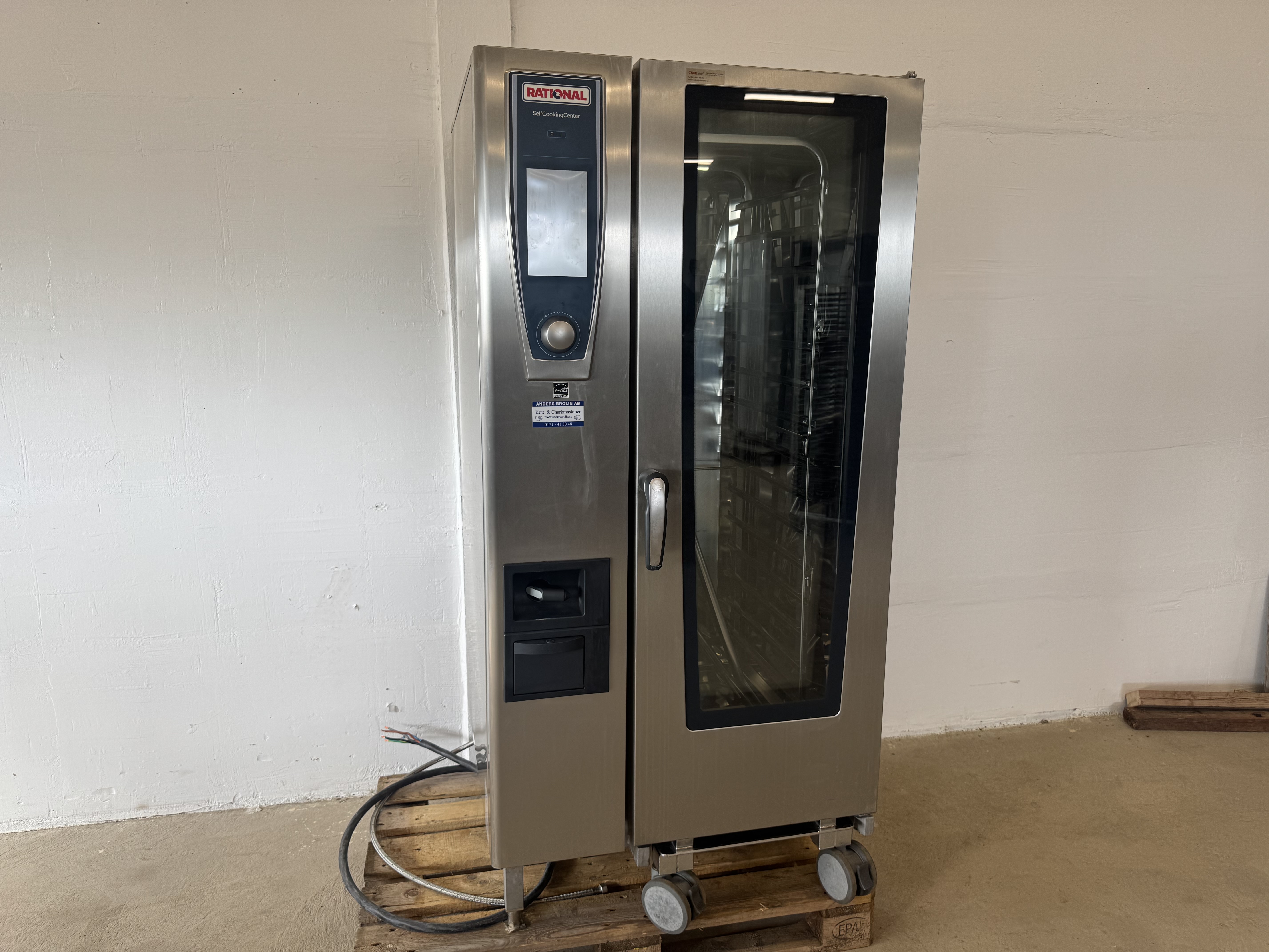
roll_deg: +0.5
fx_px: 880
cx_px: 634
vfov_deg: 56.8
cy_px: 476
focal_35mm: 24
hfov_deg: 71.6
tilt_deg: -11.4
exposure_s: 1/145
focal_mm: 6.76
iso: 64
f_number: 1.78
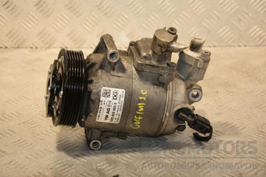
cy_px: 88
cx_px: 133
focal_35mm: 87
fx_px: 643
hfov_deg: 23.4
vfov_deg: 15.7
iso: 800
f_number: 5
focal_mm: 58
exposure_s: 1/200
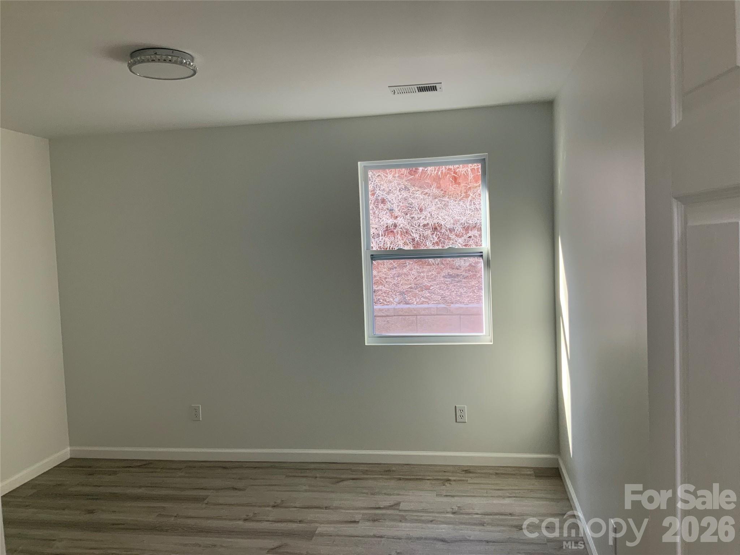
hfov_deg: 61.7
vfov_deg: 48.2
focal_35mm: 29
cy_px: 278
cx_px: 370
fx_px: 620
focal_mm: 3
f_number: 1.8
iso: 50
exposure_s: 1/60
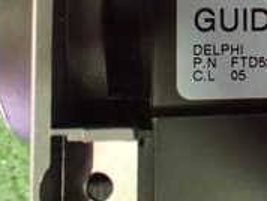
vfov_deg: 14.3
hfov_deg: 17.9
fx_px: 780
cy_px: -22
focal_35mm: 101
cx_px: 364
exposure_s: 1/30
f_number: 2.3
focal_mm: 5.4
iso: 1250
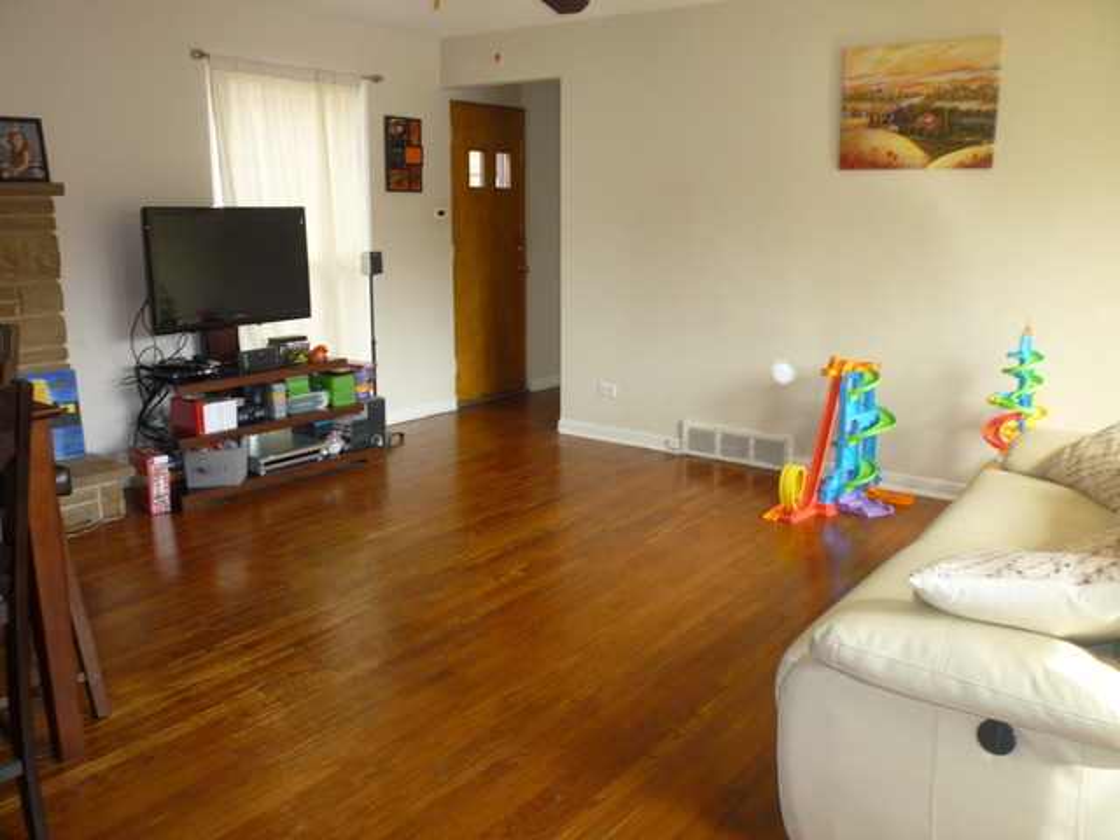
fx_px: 938
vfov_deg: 48.2
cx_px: 560
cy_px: 420
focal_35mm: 29
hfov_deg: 61.7
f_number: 3.3
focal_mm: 5.2
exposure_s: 1/30
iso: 160
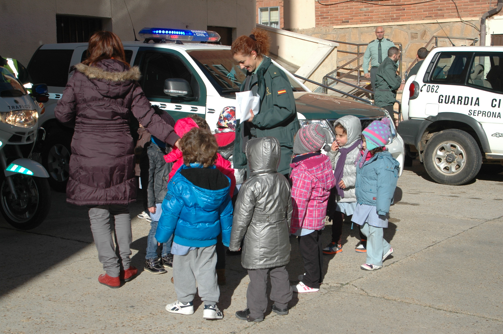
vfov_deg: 25.7
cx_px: 252
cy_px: 167
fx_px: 733
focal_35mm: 52
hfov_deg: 37.9
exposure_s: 1/500
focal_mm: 35
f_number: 8
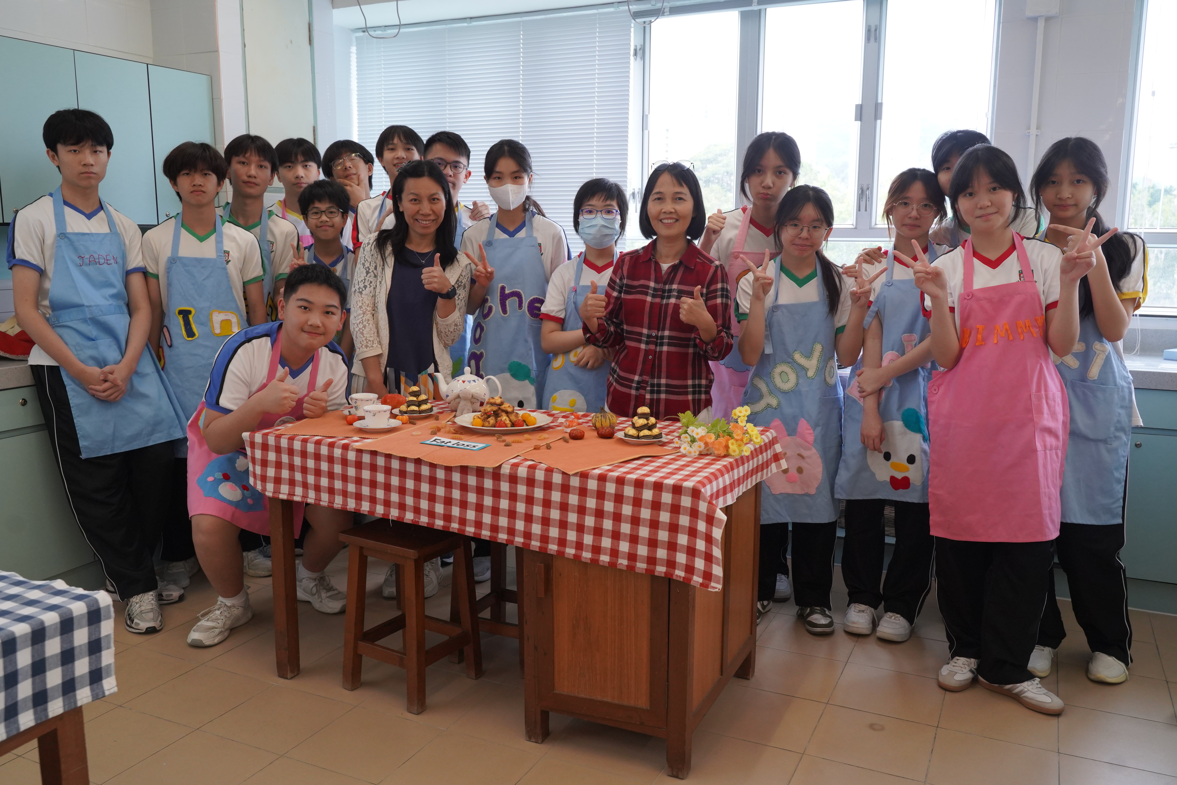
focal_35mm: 30
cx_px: 588
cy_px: 392
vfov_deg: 43.6
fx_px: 981
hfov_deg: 61.9
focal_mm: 30
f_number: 5.6
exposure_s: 1/500
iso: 2500
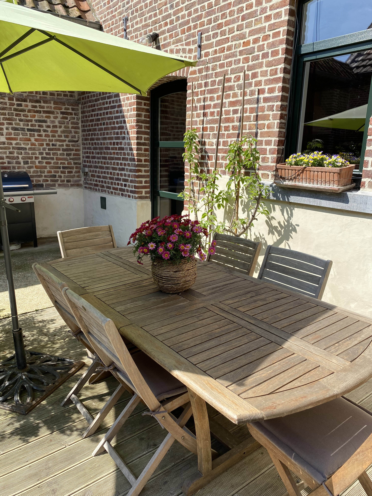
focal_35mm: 26
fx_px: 373
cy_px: 248
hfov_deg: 53.1
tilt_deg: -14.0
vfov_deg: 67.3
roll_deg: -1.5
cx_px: 186
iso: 32
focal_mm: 4.25
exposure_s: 1/1504
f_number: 1.8
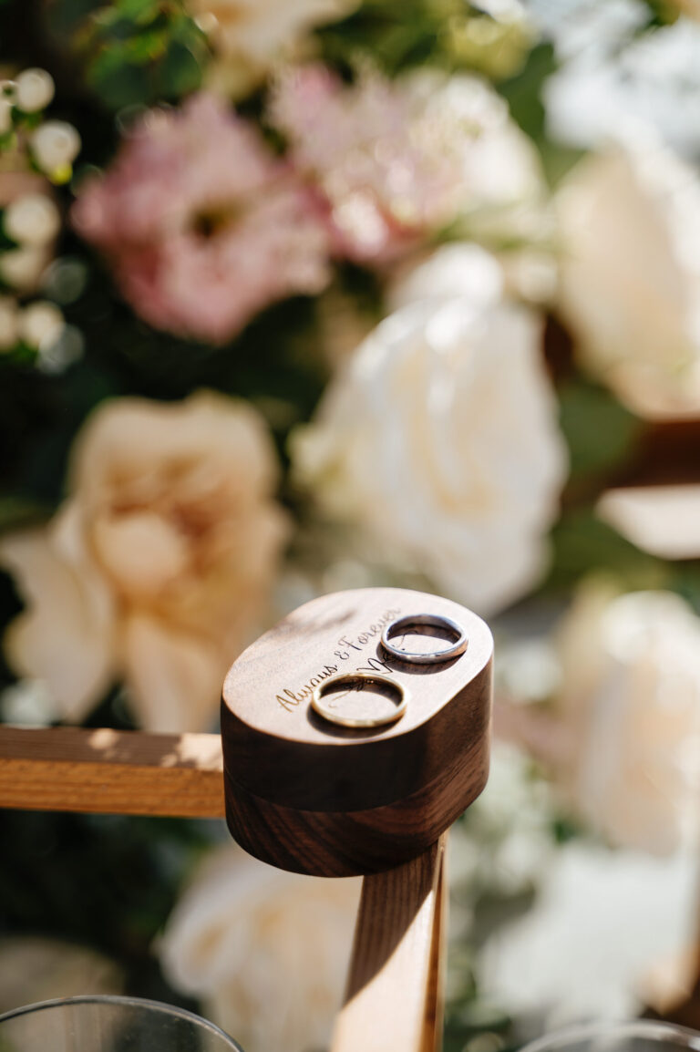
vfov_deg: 27.0
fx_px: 2190
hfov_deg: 18.2
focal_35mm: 75
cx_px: 350
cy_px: 526
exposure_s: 1/1600
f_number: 2.8
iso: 100
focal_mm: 75
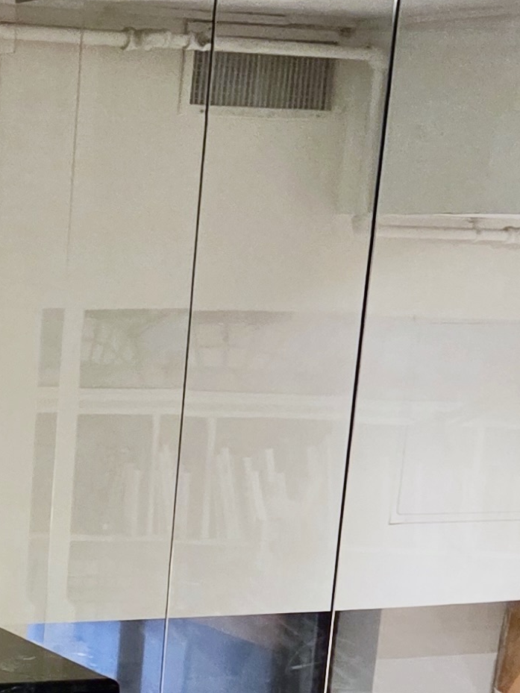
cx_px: -186
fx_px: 1982
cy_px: 803
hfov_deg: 14.2
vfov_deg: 18.9
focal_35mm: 99
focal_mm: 5.4
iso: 800
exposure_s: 1/120
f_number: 1.8
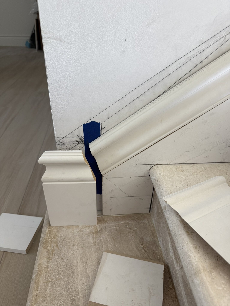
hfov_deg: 56.8
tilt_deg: -31.9
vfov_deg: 71.6
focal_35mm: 24
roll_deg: -1.9
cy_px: 153
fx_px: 213
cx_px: 115
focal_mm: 6.76
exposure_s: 1/121
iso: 160
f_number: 1.78
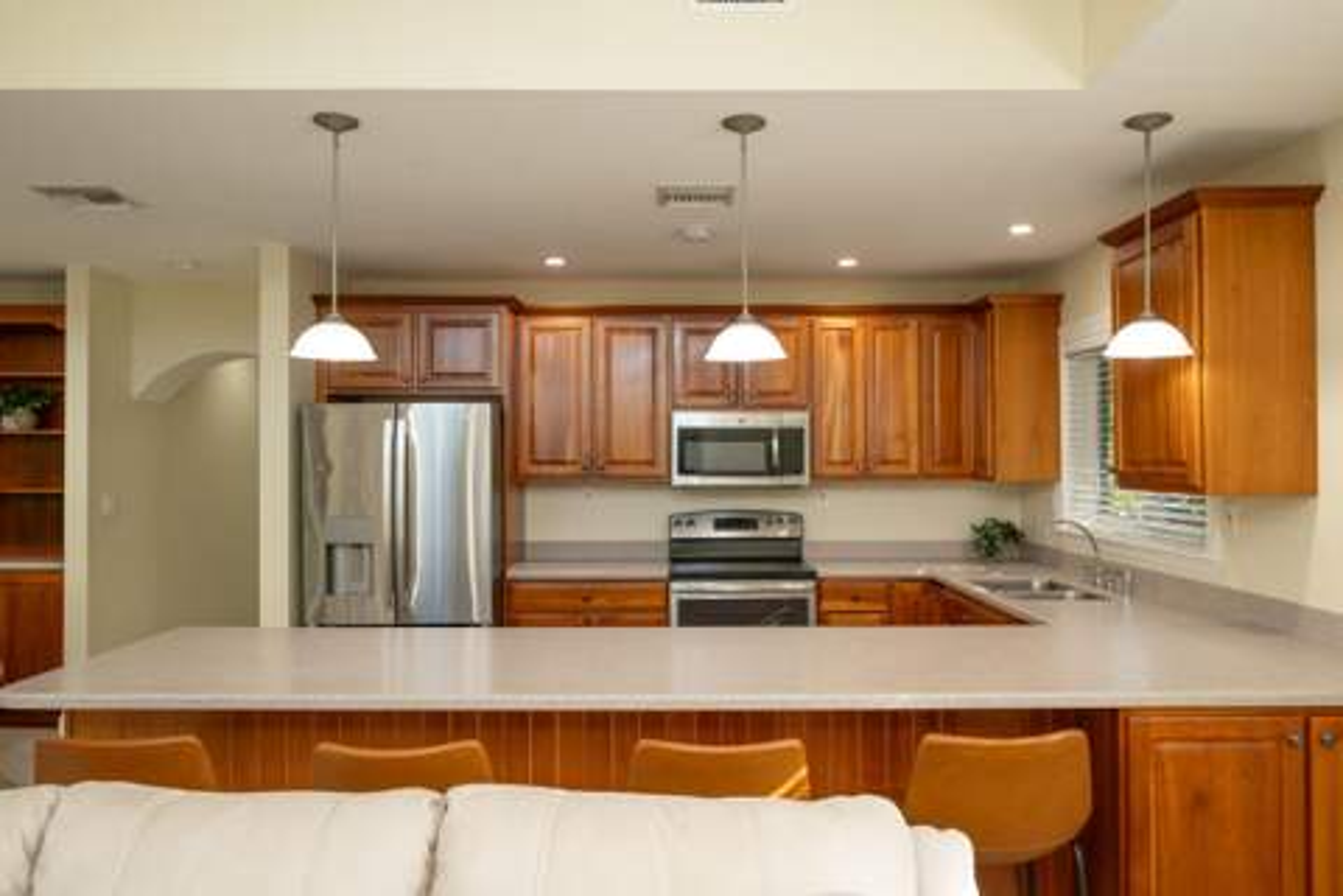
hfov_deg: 72.6
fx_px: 914
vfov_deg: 52.2
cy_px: 448
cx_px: 672
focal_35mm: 25
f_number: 8
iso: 1000
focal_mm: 24.5
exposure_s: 1/60
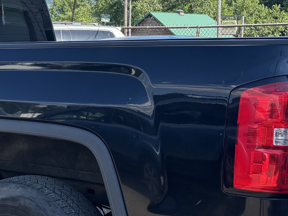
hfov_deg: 23.4
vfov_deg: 18.7
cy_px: 112
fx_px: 657
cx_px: -21
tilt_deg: -7.5
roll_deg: -1.1
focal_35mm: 79
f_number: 1.6
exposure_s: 1/1205
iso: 50
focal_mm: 5.96
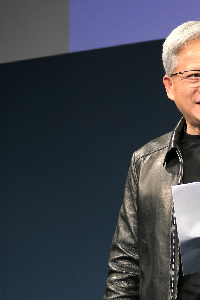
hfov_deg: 4.2
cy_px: 150
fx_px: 2708
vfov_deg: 6.3
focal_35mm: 325
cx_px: 212
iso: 400
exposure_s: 1/100
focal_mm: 78.73
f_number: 4
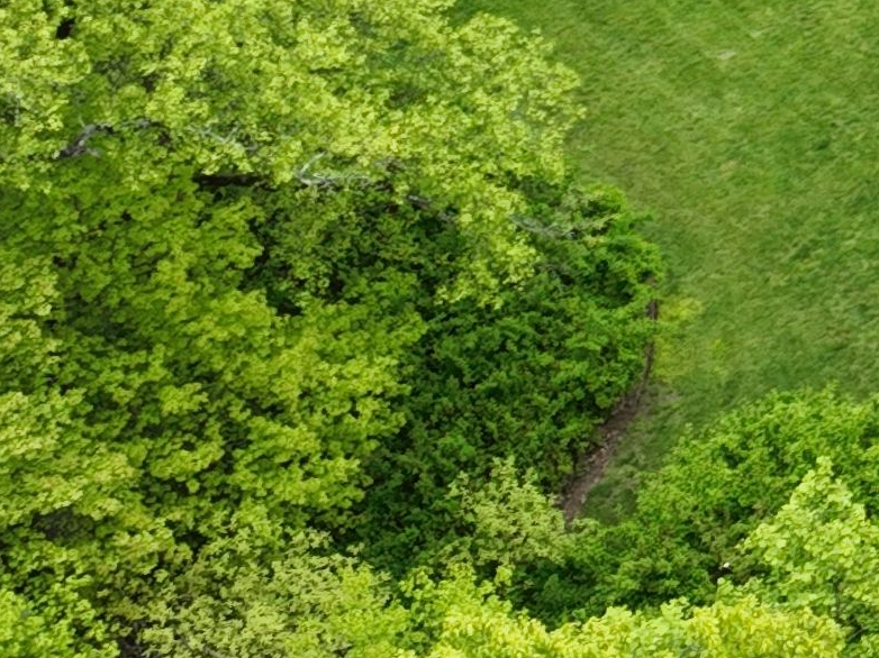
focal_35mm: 162
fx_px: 4112
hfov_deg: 10.4
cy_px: -521
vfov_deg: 8.8
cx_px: 2173
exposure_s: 1/640
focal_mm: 12.29
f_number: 2.8
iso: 100
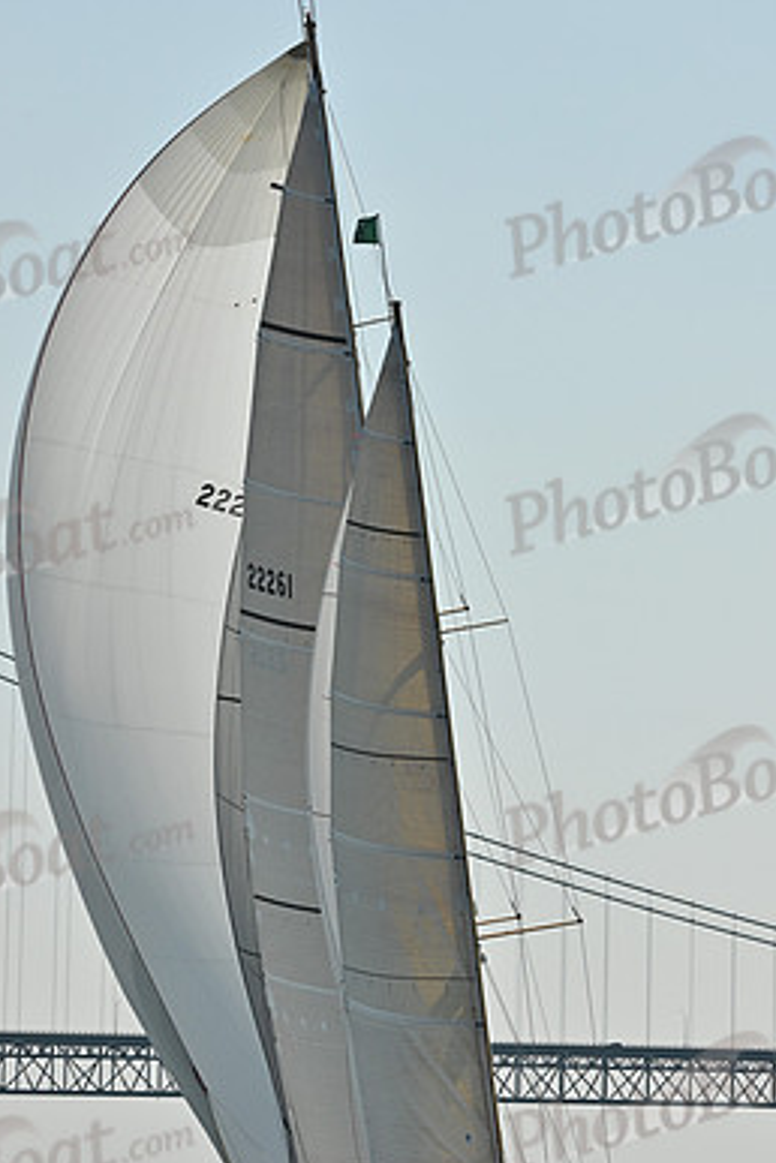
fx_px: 4850
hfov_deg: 9.1
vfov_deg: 13.7
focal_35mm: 150
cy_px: 676
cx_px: 350
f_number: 11
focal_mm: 100
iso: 320
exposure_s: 1/1250
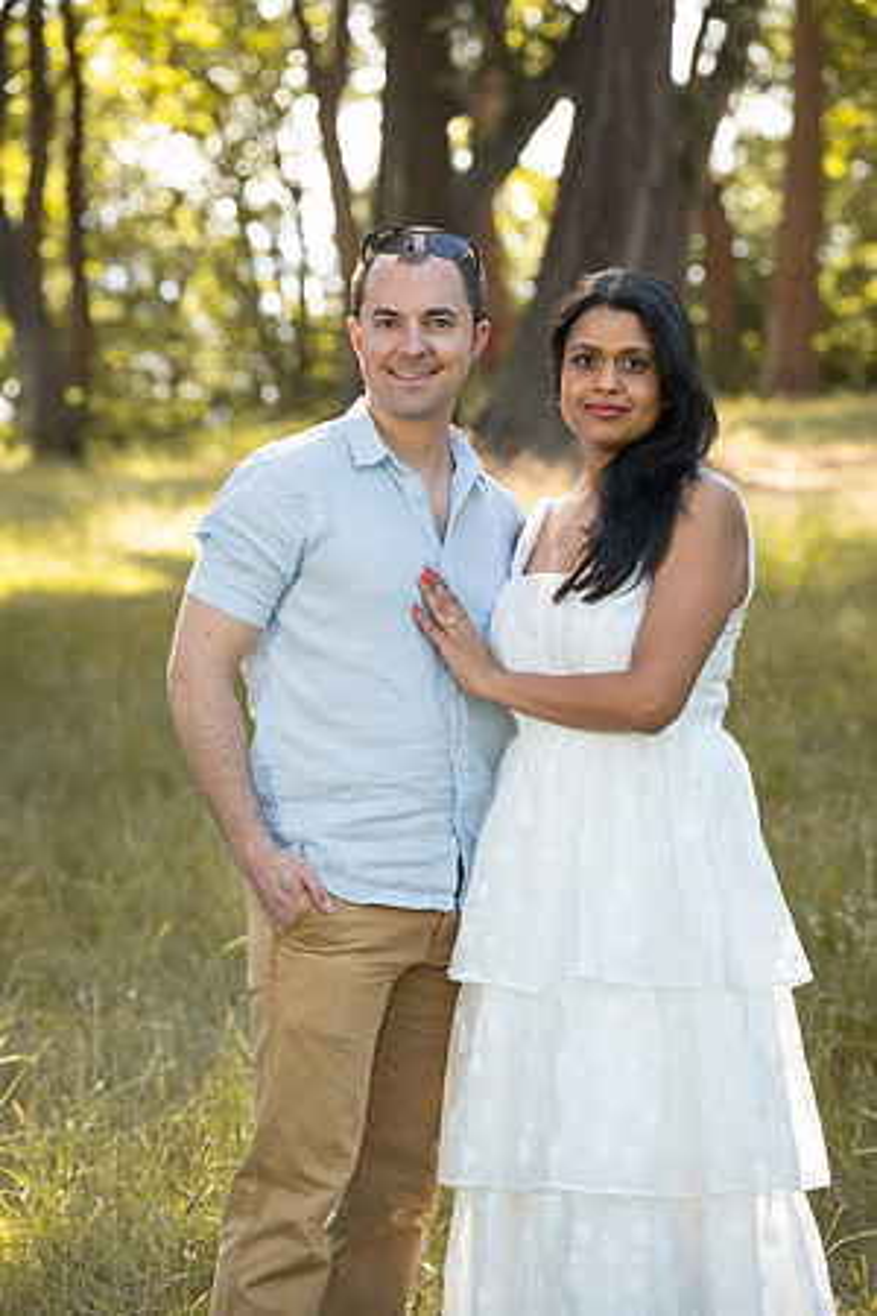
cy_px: 658
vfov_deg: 15.4
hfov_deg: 10.3
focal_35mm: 133
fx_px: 4860
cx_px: 438
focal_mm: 133
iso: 640
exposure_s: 1/200
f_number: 5.6
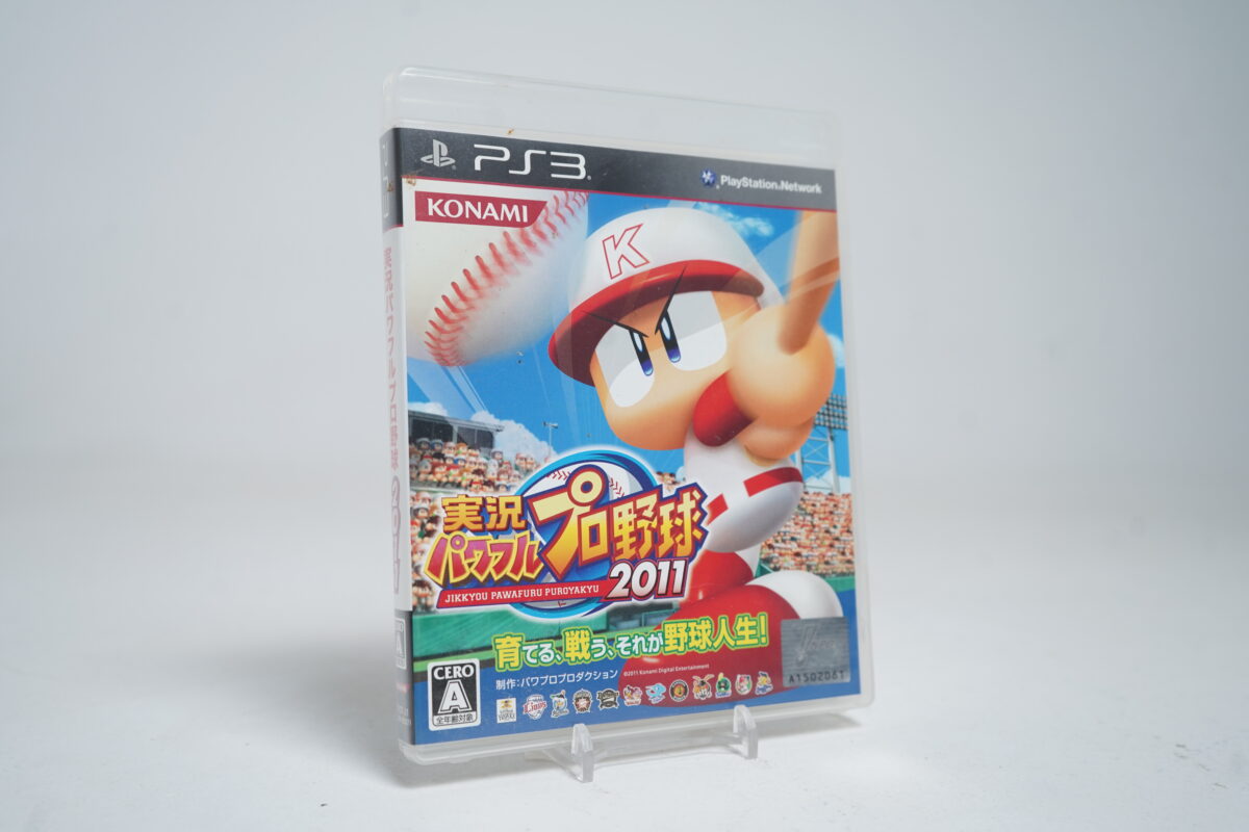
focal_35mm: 36
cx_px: 624
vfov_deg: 36.9
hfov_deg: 53.1
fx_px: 1249
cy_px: 416
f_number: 5
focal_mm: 36
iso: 500
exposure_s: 1/40
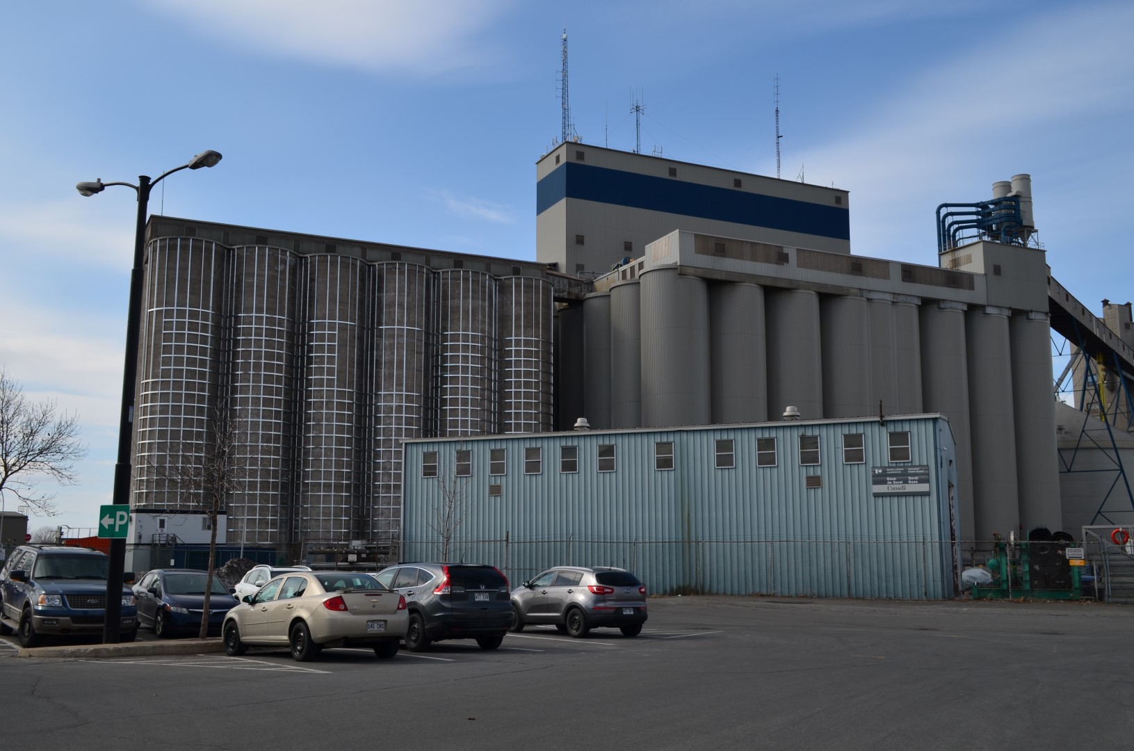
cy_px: 376
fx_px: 1037
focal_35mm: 33
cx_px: 567
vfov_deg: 39.8
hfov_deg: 57.3
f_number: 13
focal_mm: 22
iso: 100
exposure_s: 1/200
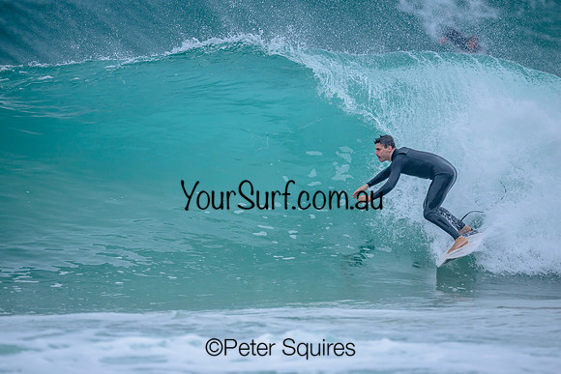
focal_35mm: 800
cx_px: 280
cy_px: 187
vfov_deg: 1.7
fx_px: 12469
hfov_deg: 2.6
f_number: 6.3
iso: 1100
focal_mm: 800
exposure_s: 1/2000
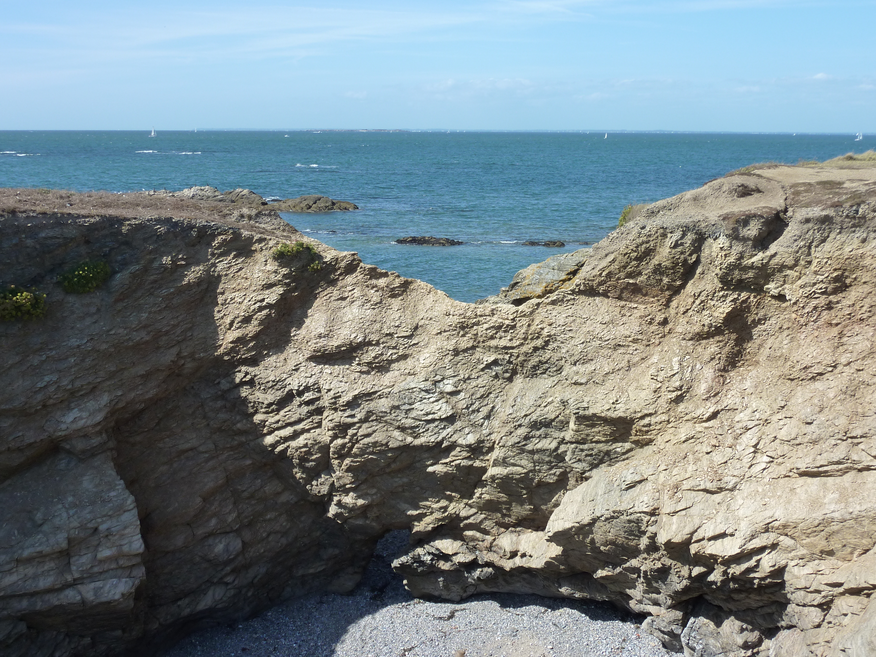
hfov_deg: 46.8
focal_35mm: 40
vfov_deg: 36.0
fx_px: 1012
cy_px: 328
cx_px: 438
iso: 125
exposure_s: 1/500
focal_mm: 6.5
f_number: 4.5
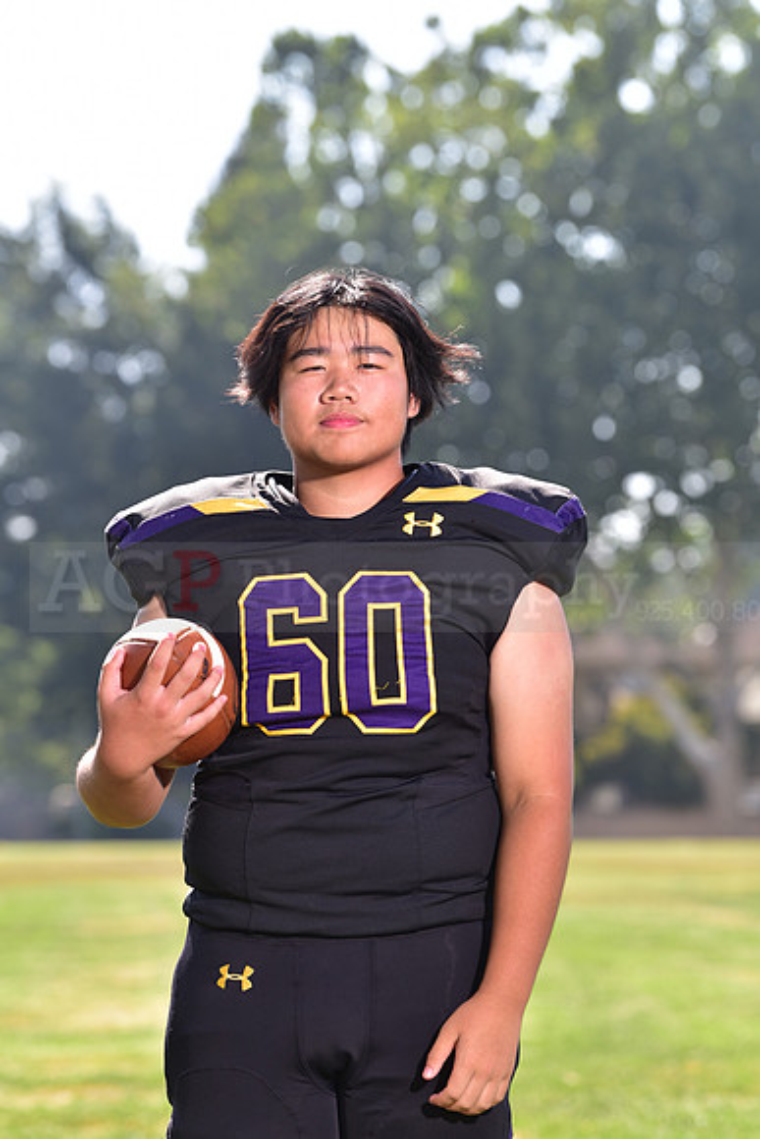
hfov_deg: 8.9
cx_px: 380
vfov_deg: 13.2
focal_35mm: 155
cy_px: 570
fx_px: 4905
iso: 100
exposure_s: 1/250
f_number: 5
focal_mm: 155
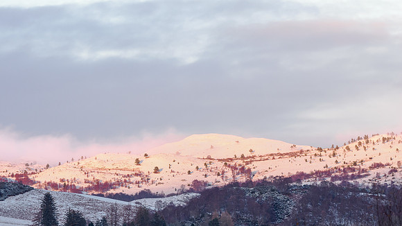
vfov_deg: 3.7
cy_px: 124
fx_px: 3483
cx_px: 201
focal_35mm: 327
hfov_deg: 6.6
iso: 200
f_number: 5.6
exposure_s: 1/100
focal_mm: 150
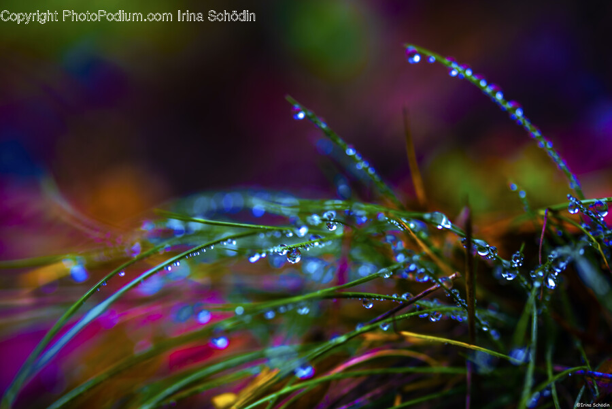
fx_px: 1531
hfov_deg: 22.6
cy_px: 204
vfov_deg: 15.2
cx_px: 306
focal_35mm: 90
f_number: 3.8
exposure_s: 1/13
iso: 100
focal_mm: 90
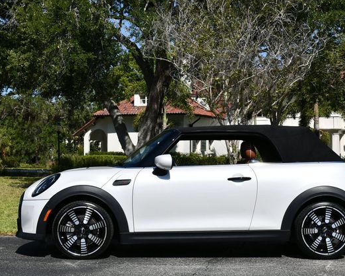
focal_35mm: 69
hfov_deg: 27.5
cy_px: 139
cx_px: 197
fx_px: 704
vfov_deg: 22.2
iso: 100
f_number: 9
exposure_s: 1/320
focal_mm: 30
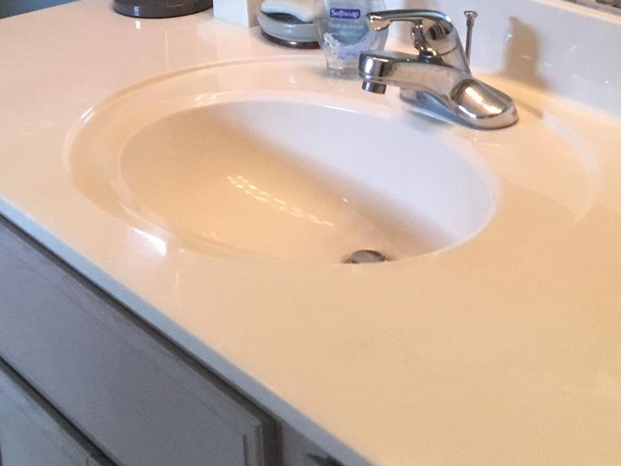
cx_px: 291
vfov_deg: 18.0
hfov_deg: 24.7
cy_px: -42
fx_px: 1417
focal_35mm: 79
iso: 125
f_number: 2.4
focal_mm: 3.3
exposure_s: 1/30
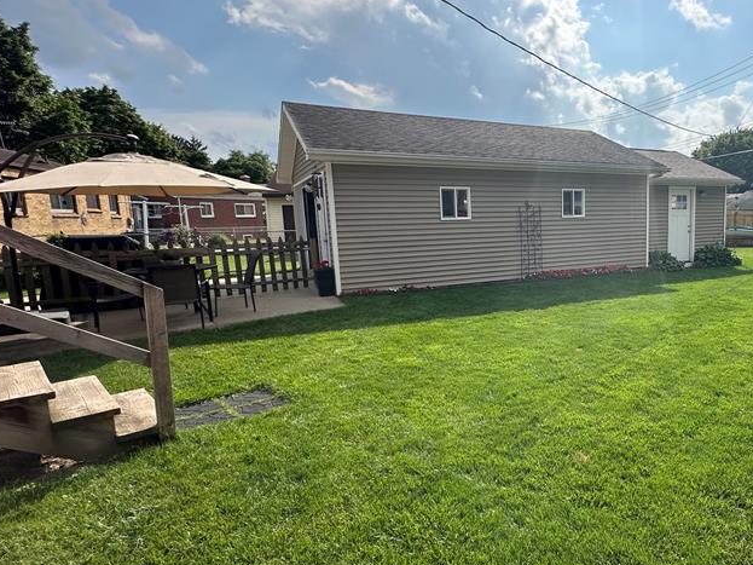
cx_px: 543
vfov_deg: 58.9
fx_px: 500
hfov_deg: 70.1
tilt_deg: -7.0
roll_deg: +1.0
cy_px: 289
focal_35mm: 23
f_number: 2.2
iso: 50
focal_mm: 2.22
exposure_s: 1/1795
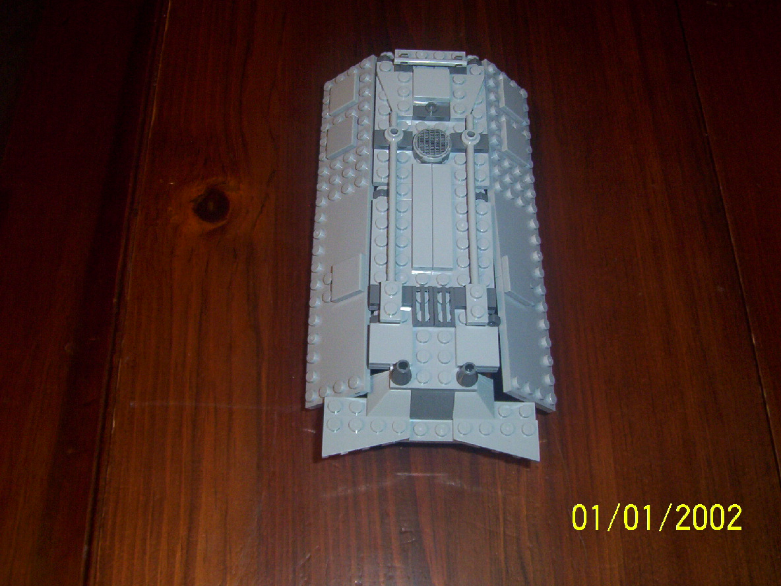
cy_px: 293
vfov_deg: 39.7
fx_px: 812
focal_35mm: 36
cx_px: 390
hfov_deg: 51.4
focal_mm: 5.54
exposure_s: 1/30
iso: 140
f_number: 2.76
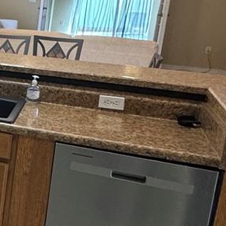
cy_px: 64
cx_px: -240
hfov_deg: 17.3
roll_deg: -0.7
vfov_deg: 25.1
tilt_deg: -12.0
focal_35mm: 68
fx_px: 502
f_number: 2.2
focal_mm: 2.22
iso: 200
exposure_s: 1/60
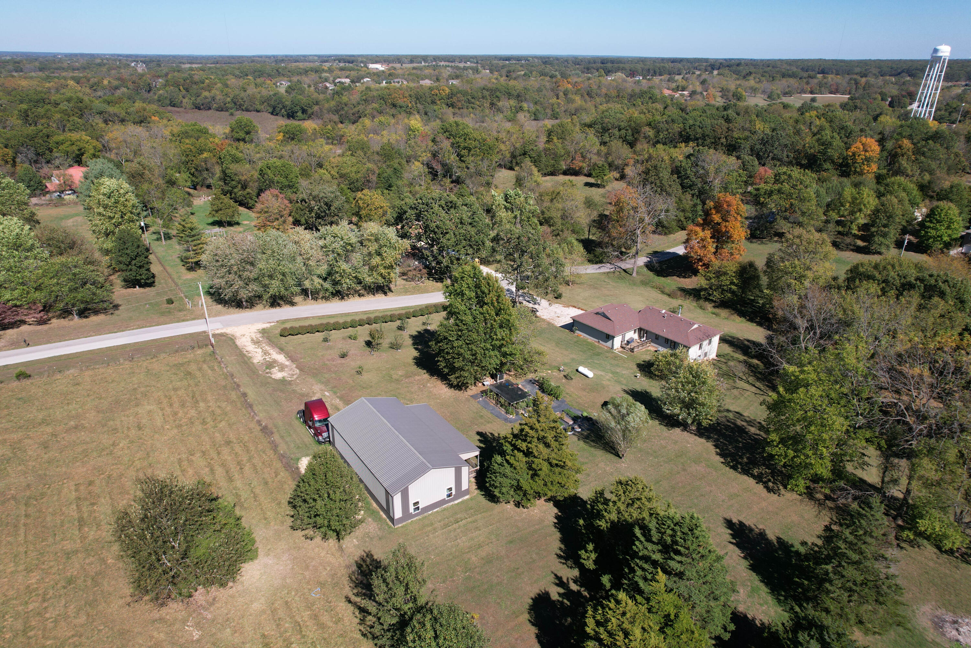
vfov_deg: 57.2
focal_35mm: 22
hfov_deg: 78.6
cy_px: 324
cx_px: 486
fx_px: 593
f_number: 2.8
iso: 110
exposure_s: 1/400
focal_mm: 8.38
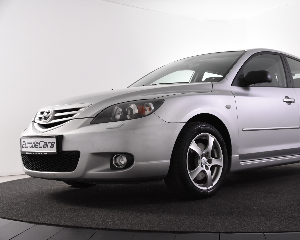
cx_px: 181
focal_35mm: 48
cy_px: 121
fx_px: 426
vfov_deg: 31.4
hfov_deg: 38.6
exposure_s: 1/100
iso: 1600
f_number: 5
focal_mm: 28
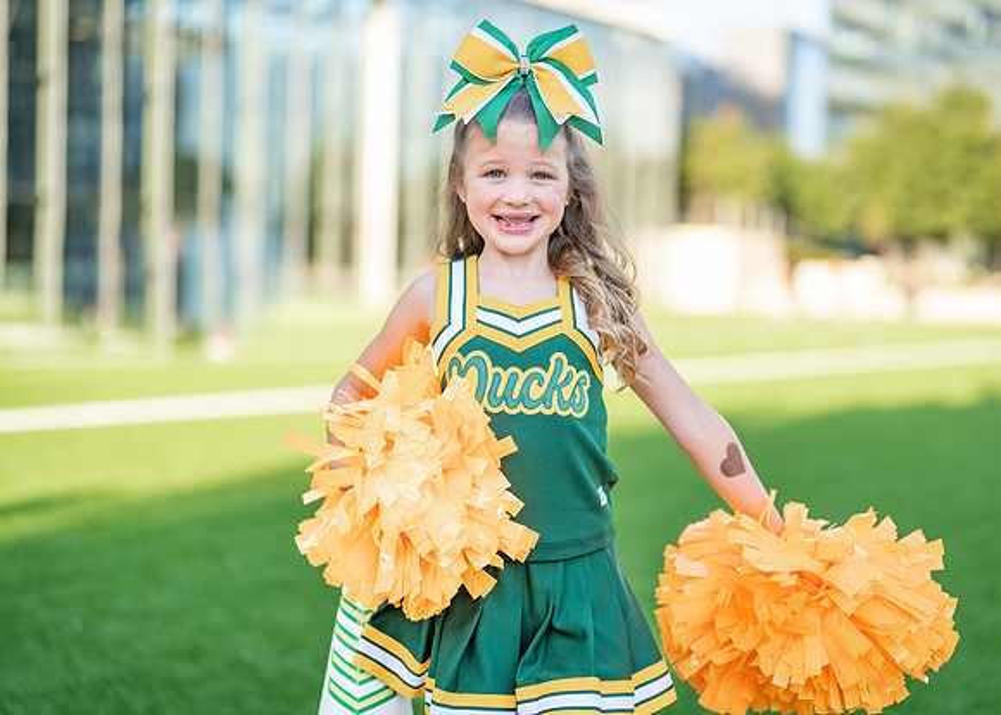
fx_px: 1568
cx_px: 552
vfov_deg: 25.7
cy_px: 364
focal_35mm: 55
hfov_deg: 35.4
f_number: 1.2
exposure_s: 1/1250
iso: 100
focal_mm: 50
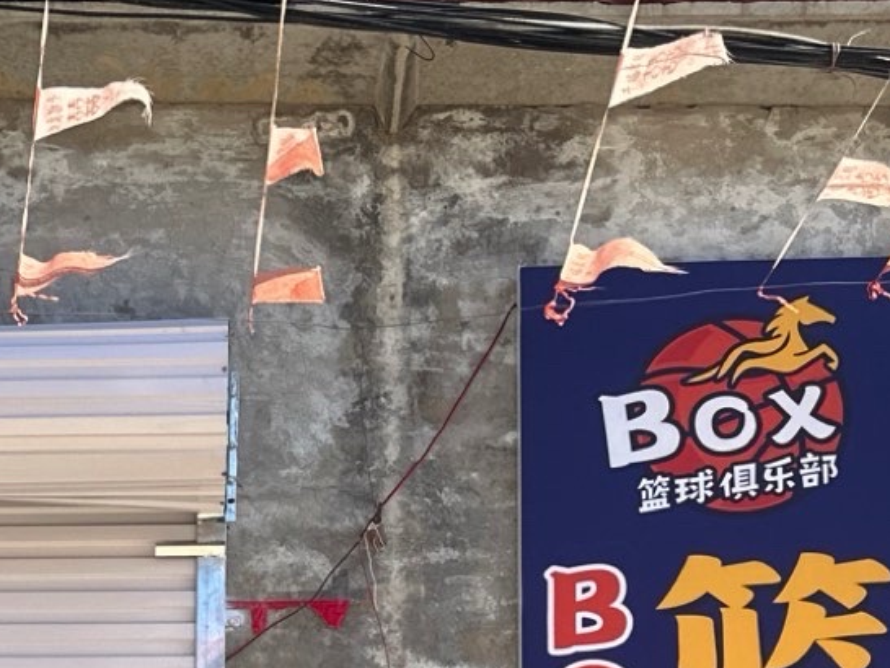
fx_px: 2315
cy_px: 1036
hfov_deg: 21.1
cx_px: 26
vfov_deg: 15.1
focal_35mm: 90
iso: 80
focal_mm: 6.86
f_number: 1.78
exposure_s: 1/1412
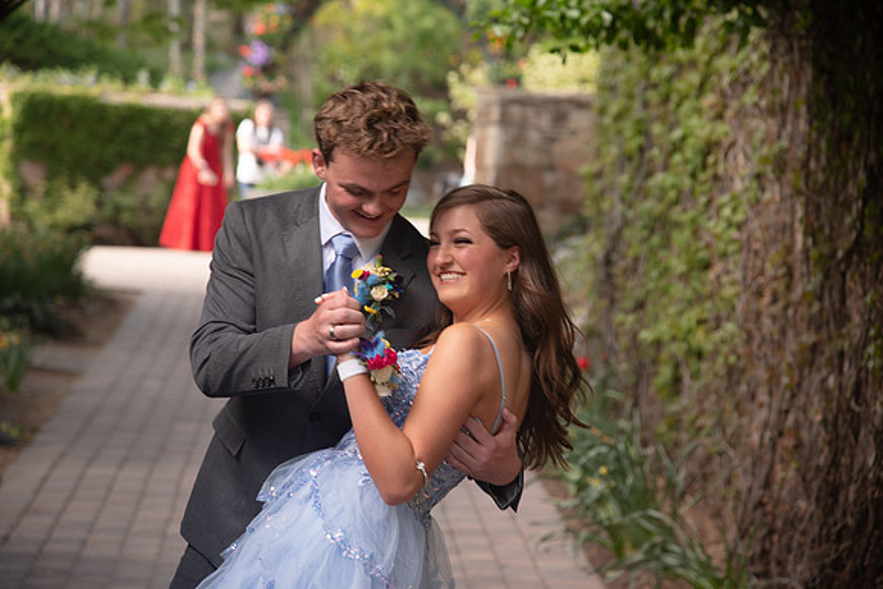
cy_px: 294
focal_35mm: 120
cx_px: 442
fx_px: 2944
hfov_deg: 17.1
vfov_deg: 11.4
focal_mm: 120
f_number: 5
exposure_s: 1/125
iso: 400
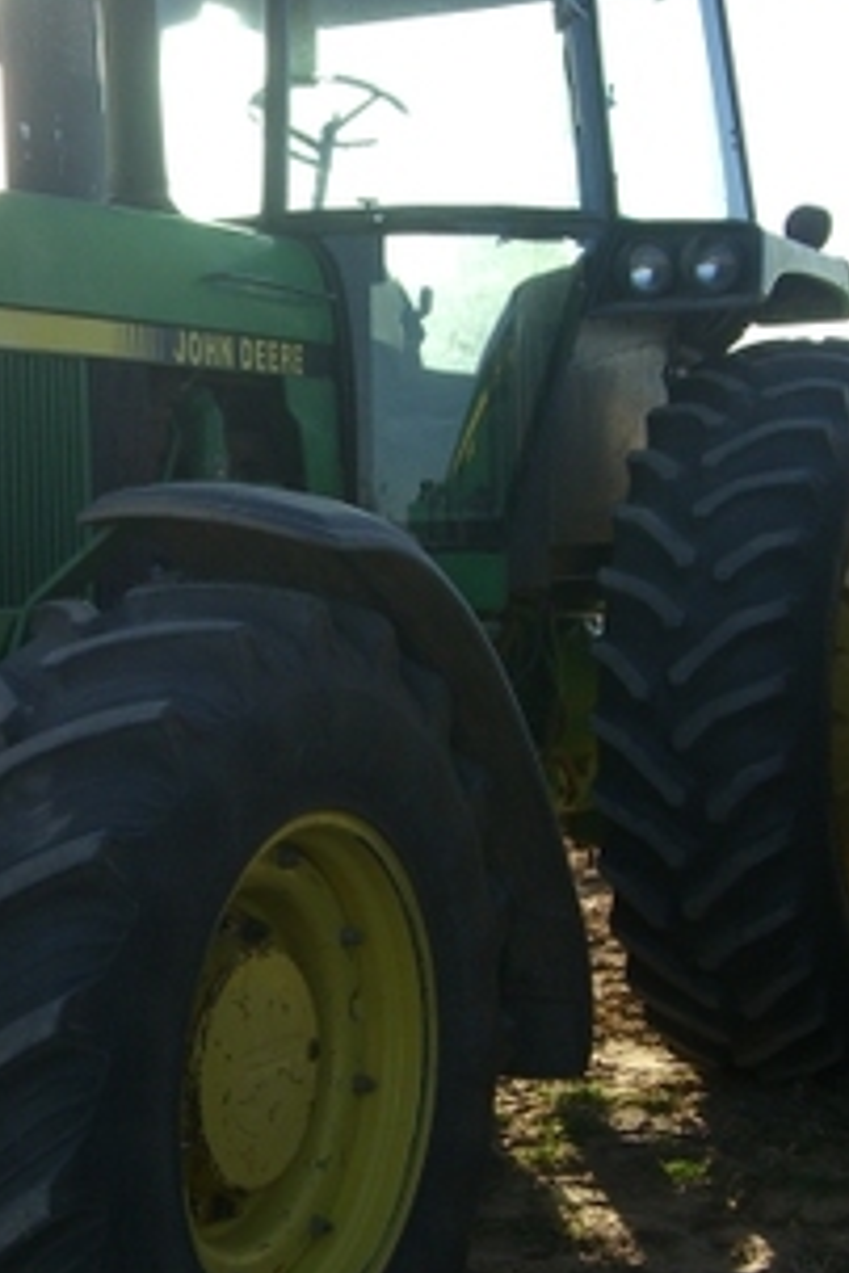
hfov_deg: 18.9
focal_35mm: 71
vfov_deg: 28.4
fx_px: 2511
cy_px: 601
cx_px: 134
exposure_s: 1/250
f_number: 4
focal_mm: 7.9
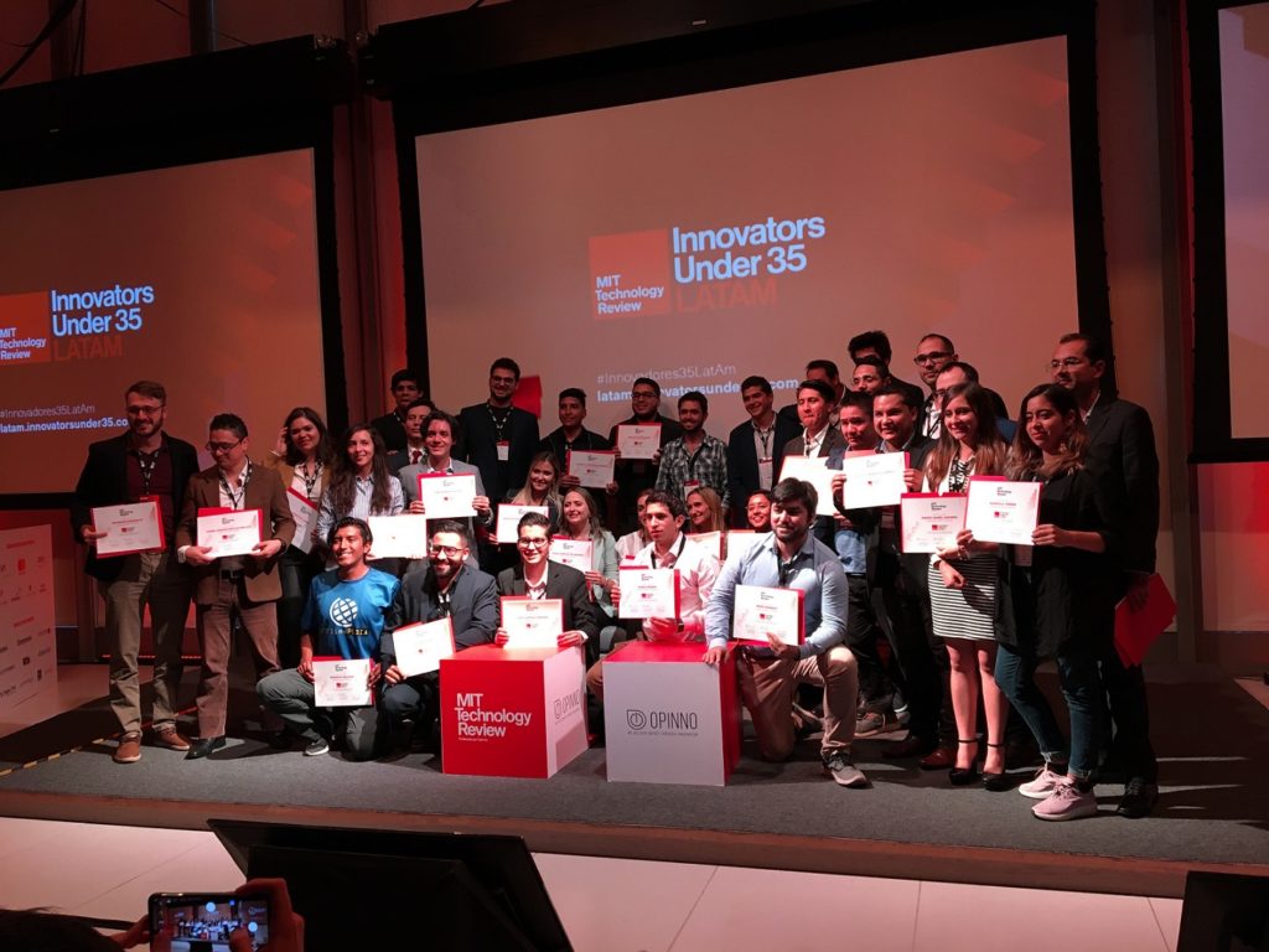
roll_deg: +2.0
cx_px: 634
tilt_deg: -0.4
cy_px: 476
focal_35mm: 29
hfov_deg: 61.7
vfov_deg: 48.2
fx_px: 1063
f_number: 2.2
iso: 80
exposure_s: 1/30
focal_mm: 4.15
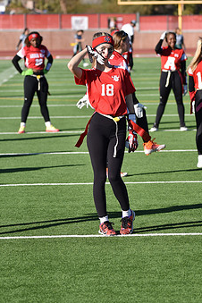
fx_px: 1675
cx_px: 112
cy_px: 115
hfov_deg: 6.9
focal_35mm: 199
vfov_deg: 10.3
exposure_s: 1/1000
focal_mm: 150
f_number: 5
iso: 140
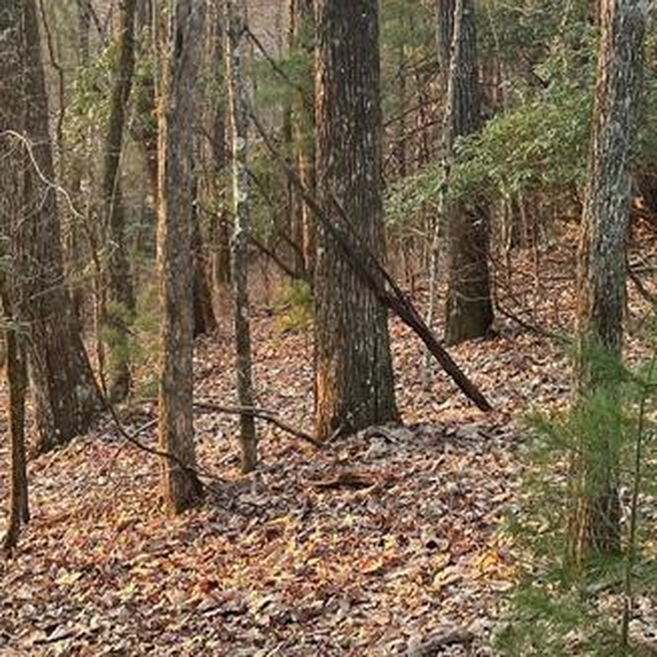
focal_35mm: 72
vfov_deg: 23.4
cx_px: 354
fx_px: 1546
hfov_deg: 24.0
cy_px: 78
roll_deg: -2.0
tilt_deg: -7.5
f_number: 1.6
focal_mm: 4.2
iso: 80
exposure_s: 1/121
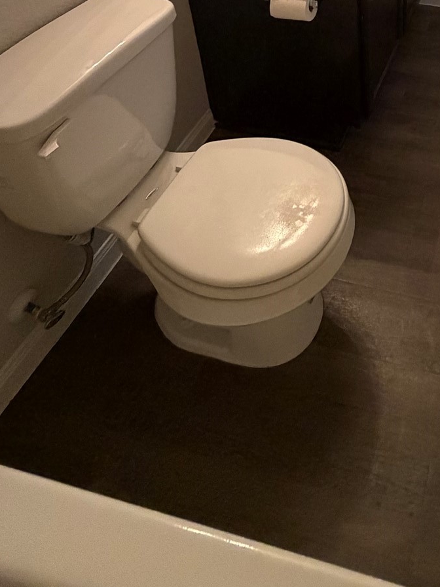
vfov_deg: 43.3
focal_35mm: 32
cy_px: -67
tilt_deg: -25.8
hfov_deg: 38.7
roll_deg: -3.4
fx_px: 542
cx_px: 449
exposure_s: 1/60
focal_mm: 2.22
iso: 500
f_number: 2.2
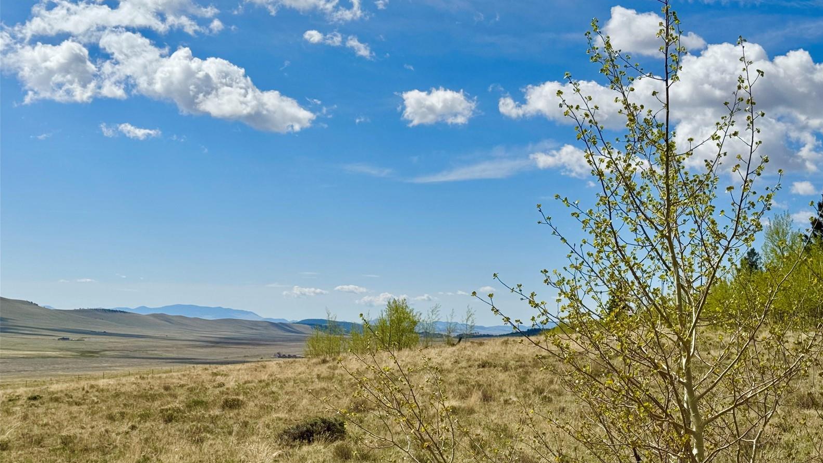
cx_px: 416
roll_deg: -1.8
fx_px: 1157
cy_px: 288
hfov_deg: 39.2
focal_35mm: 53
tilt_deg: +1.7
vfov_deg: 22.6
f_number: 1.78
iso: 80
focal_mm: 6.76
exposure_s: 1/12500
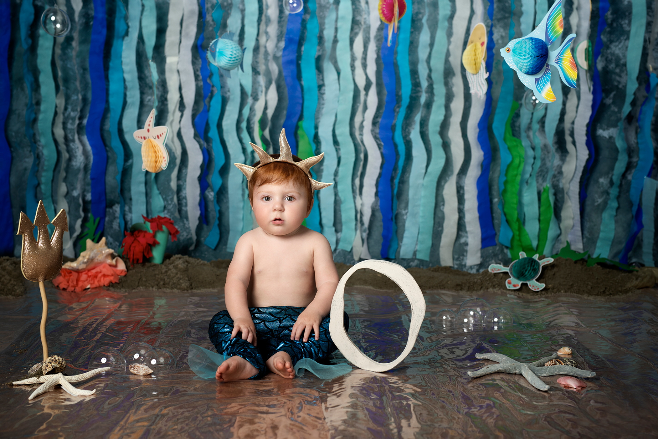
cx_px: 329
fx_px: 914
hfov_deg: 39.6
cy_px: 220
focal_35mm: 50
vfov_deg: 27.0
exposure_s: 1/200
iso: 100
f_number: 4.5
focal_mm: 50
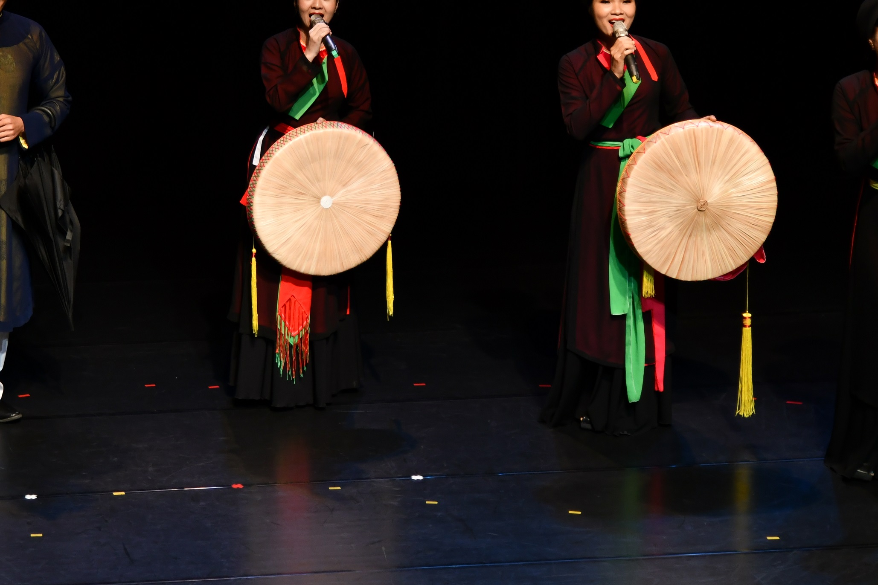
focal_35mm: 158
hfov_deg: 12.9
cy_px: 50
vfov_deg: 8.7
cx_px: 167
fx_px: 3853
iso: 640
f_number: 4
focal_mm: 75
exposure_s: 1/160
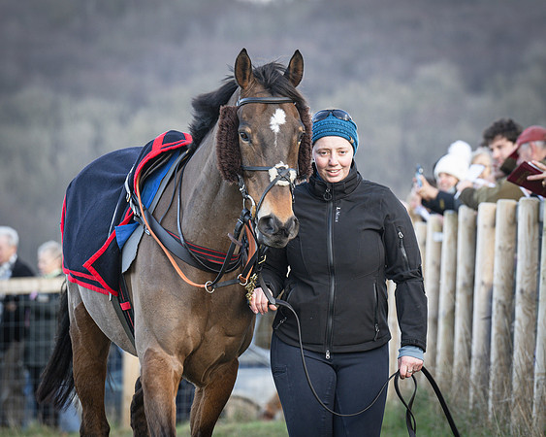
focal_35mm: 419
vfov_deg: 3.7
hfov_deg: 4.6
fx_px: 6761
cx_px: 404
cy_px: 170
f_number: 5
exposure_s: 1/160
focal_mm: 200
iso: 200
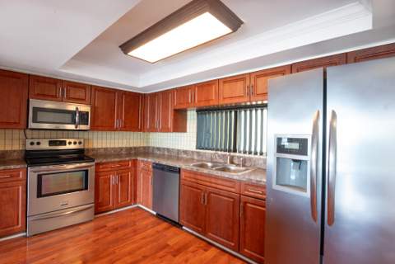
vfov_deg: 70.4
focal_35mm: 17
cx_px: 198
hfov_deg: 93.3
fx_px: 187
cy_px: 132
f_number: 11
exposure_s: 1/4
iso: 640
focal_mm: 17
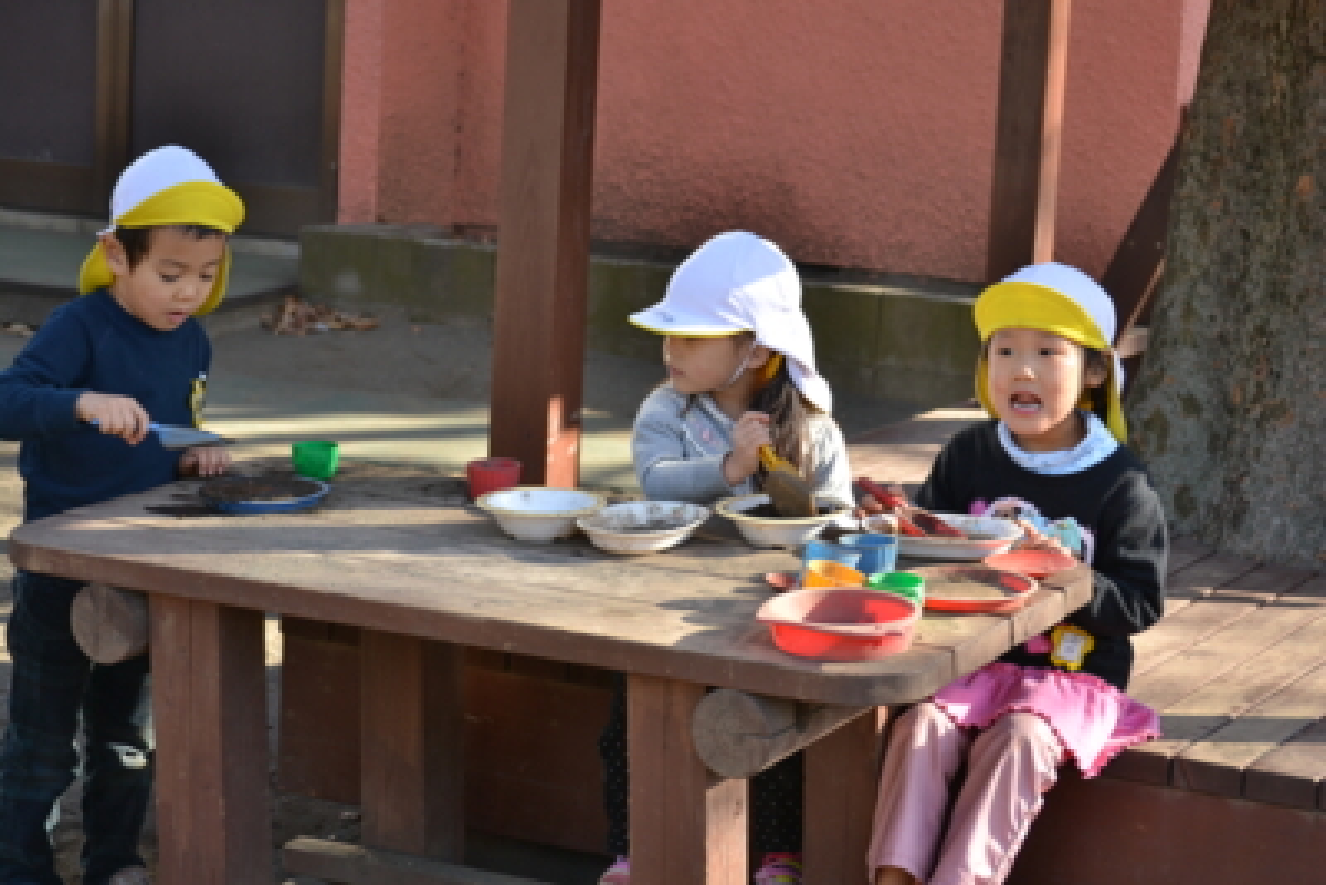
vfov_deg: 16.6
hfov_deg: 24.6
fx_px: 3040
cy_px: 442
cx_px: 663
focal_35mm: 82
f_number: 5.6
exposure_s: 1/125
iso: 140
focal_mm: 55
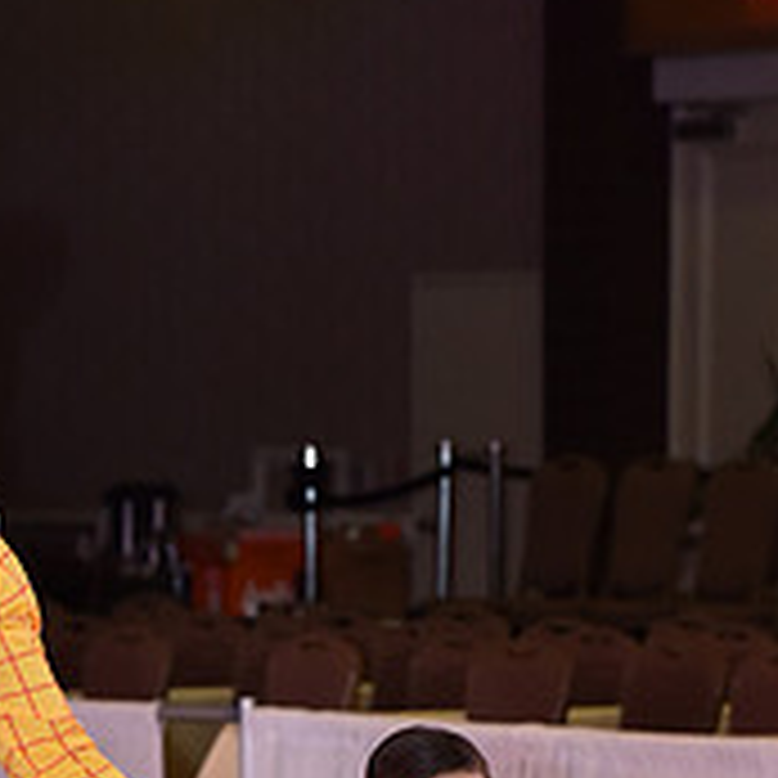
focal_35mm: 331
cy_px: 1021
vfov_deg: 5.3
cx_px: -25
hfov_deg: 5.3
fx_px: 8417
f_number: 6.3
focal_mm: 116
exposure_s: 1/250
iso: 1600
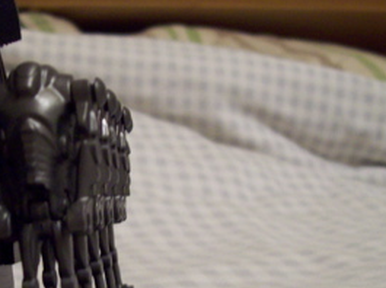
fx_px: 757
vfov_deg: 21.3
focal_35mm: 68
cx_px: 102
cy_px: 224
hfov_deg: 28.2
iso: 200
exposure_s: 1/8
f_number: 2.7
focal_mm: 6
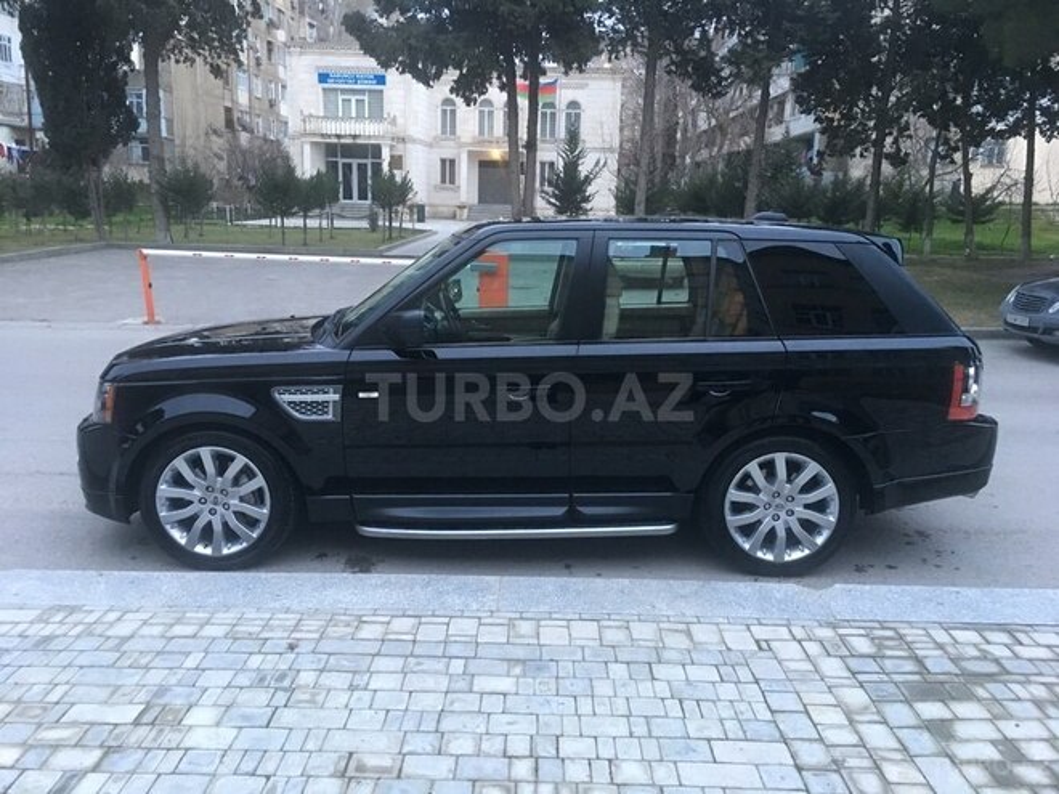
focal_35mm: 29
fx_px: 887
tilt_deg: -11.3
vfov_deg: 48.2
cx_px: 530
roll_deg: -1.3
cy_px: 397
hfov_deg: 61.7
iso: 100
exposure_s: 1/10
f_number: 2.2
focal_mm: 4.15
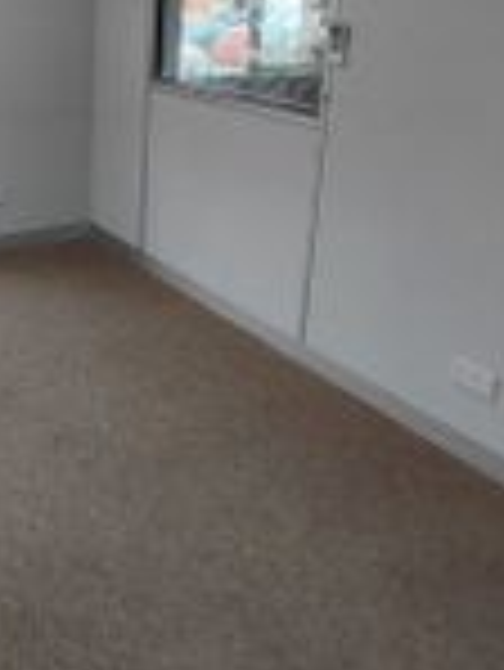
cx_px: 54
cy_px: 198
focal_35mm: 43
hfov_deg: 32.1
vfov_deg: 42.9
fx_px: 834
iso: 64
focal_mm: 1.64
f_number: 2.2
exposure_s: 1/100
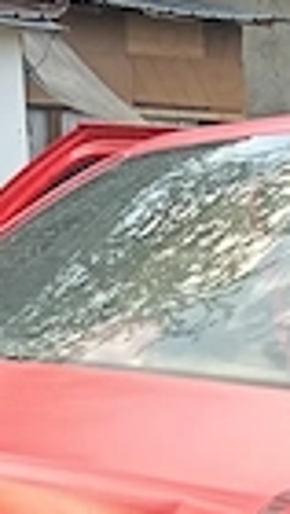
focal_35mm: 126
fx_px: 1718
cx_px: 455
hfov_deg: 9.3
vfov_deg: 16.1
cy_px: 679
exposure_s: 1/100
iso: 100
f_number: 1.8
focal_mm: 3.98
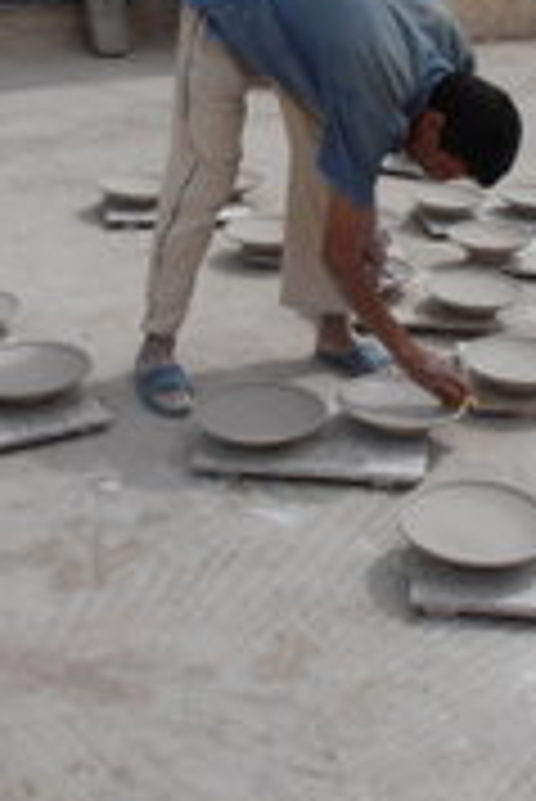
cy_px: 212
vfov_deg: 34.9
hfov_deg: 24.0
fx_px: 1248
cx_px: 387
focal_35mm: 56
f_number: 7.9
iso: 80
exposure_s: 1/320
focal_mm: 4.2
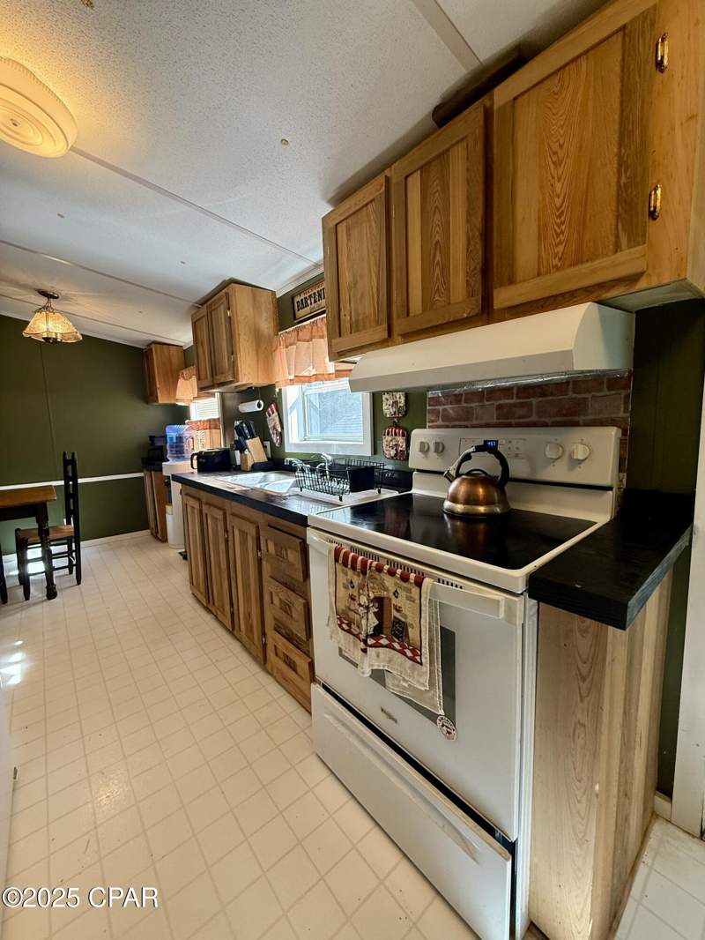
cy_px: 470
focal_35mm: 14
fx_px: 380
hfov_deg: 85.7
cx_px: 352
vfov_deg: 102.1
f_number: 2.2
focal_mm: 2.22
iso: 160
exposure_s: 1/120
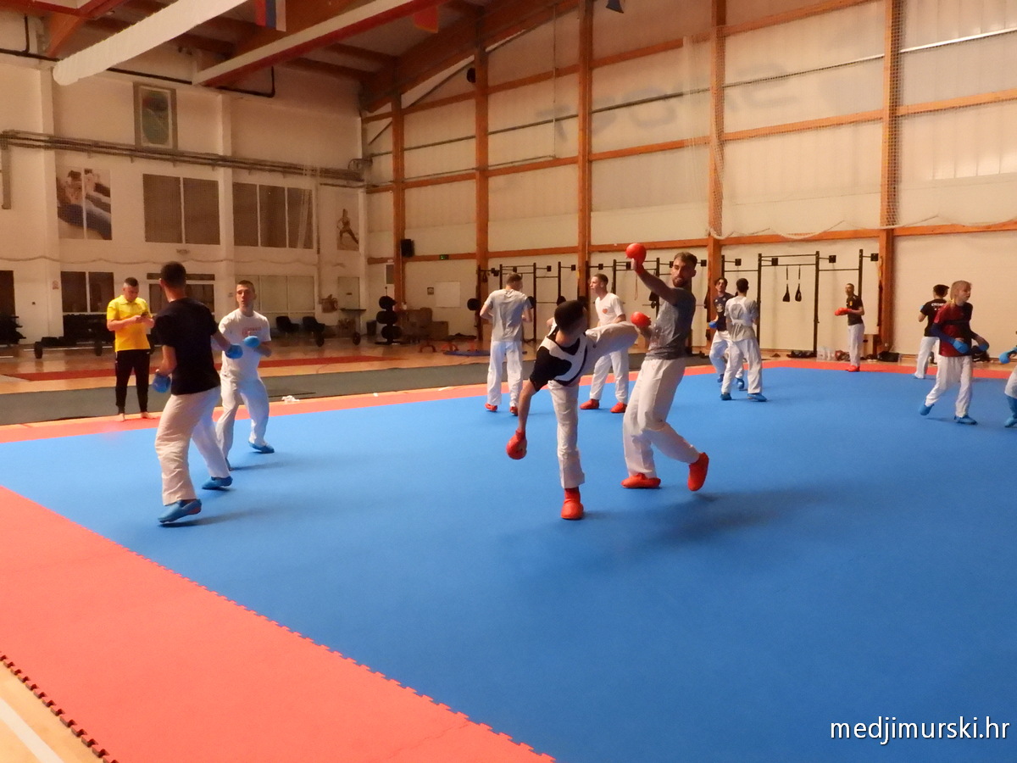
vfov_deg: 46.8
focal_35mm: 30
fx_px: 881
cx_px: 508
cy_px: 382
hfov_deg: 60.0
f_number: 7.1
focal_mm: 5.4
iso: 3200
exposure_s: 1/320
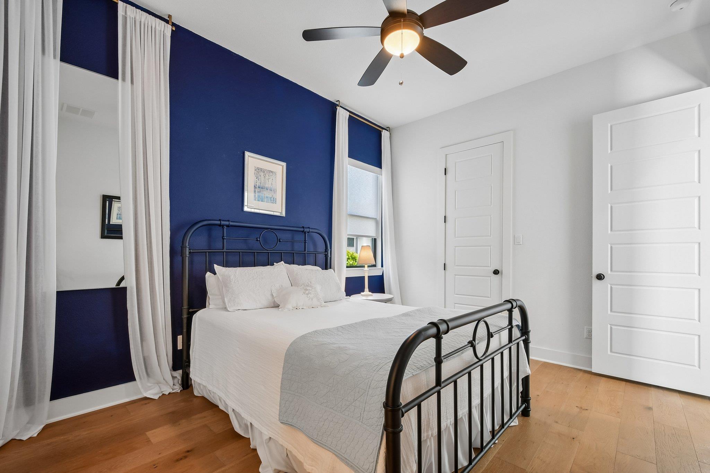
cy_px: 236
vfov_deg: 77.3
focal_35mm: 15
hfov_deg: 100.4
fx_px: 296
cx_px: 355
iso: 400
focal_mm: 10
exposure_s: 1/13
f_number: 8
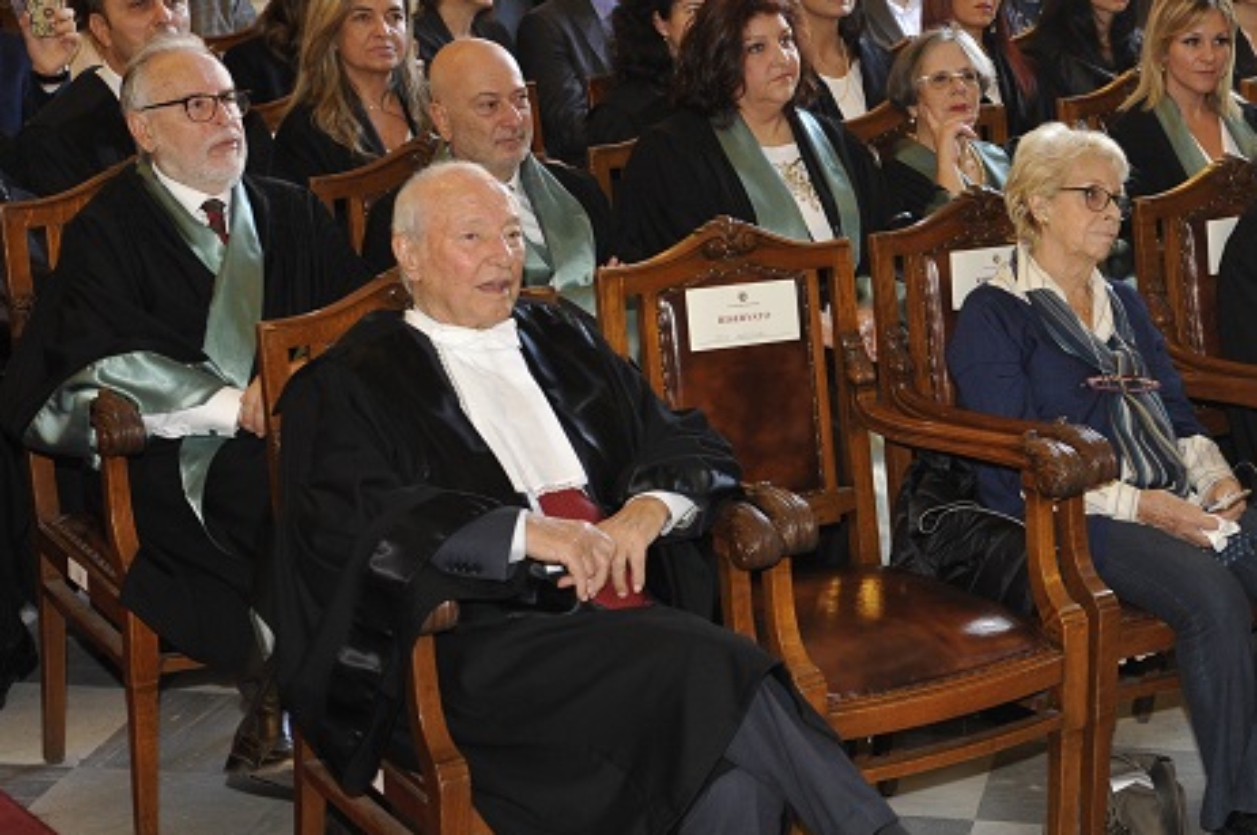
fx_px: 3139
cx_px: 979
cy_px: 359
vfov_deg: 15.2
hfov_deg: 22.4
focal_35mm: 90
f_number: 5.6
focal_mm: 52
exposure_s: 1/80
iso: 1250
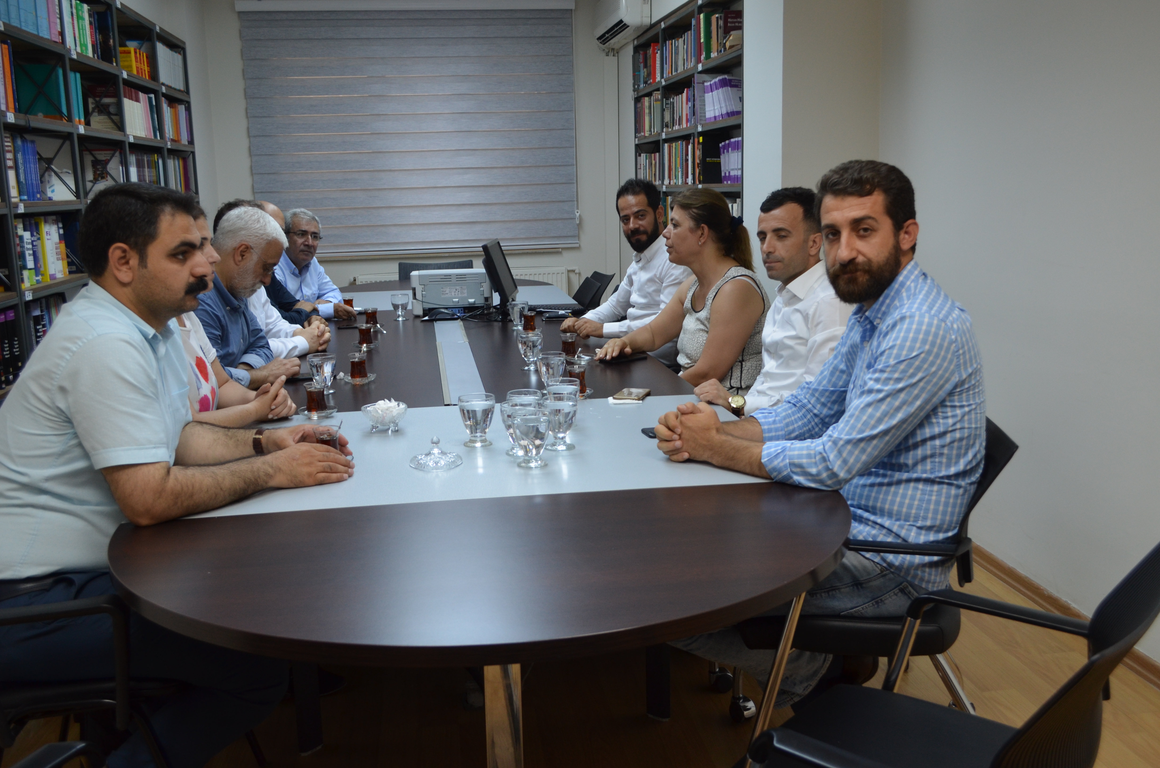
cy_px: 384
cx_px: 580
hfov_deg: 57.3
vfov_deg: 39.8
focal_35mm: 33
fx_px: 1061
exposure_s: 1/60
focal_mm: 22
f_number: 5.6
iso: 500
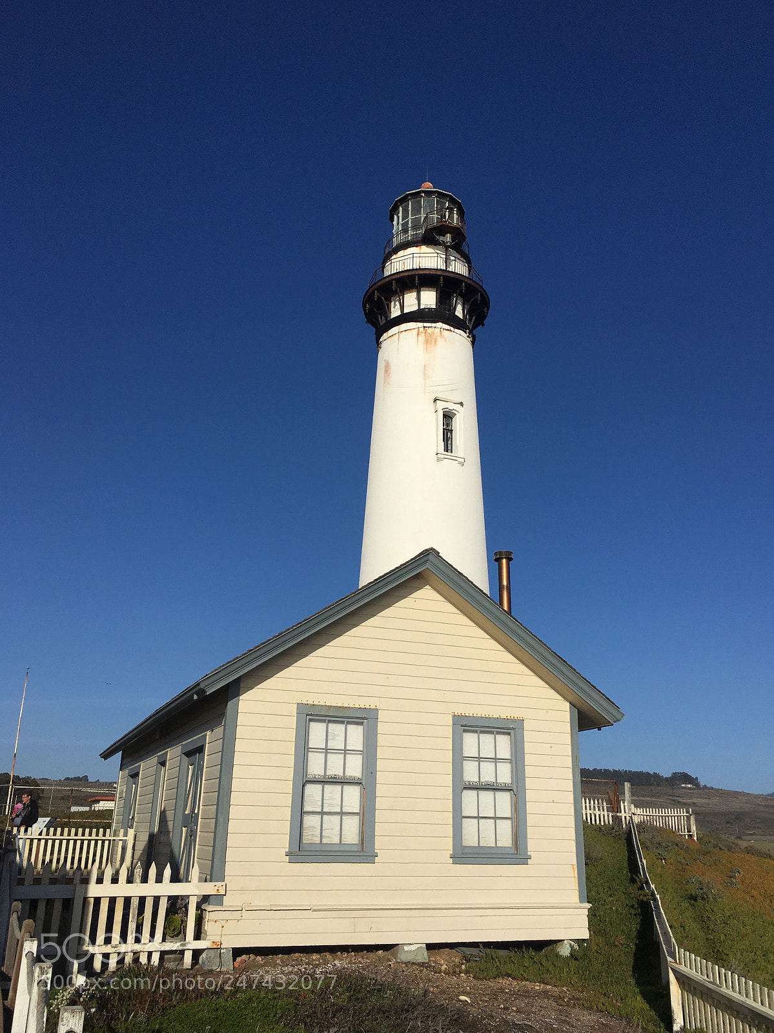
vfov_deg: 61.7
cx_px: 387
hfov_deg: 48.2
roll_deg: +0.3
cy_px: 516
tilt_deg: +20.1
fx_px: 865
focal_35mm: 29
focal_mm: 4.15
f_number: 2.2
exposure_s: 1/6410
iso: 25
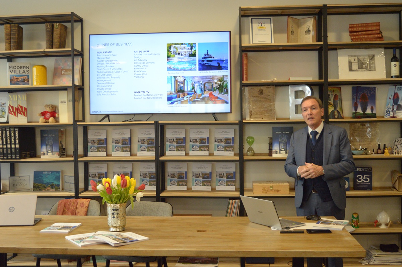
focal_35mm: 42
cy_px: 134
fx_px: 468
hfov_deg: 46.4
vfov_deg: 31.8
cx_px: 201
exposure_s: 1/160
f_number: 5
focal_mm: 28
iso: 1600
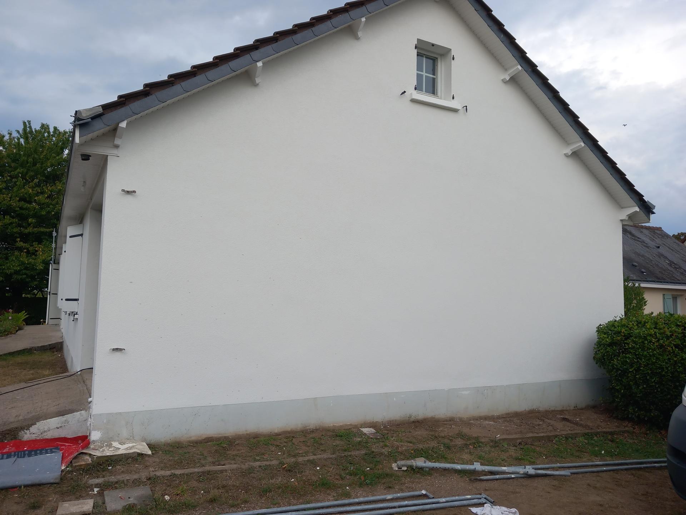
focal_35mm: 27
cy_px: 258
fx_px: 535
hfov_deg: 65.3
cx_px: 343
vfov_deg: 51.4
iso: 20
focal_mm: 4
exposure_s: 1/407
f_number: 1.8
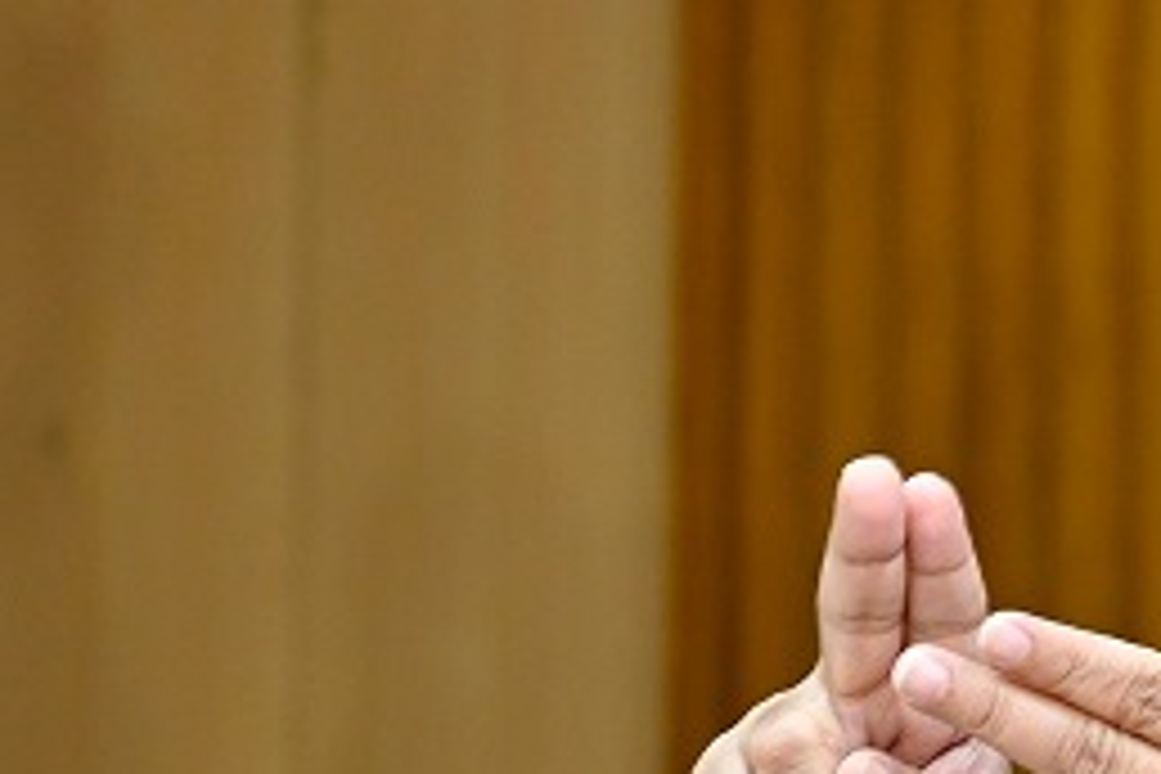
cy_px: 623
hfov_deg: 15.3
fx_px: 4192
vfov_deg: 10.5
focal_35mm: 130
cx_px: 1359
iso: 1000
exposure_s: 1/160
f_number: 4
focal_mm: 42
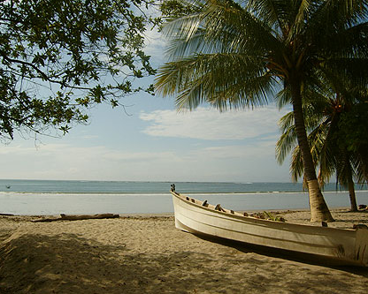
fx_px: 403
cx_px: 184
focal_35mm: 37
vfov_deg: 40.1
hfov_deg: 49.1
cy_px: 148
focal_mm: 5.8
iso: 50
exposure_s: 1/1500
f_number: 5.8
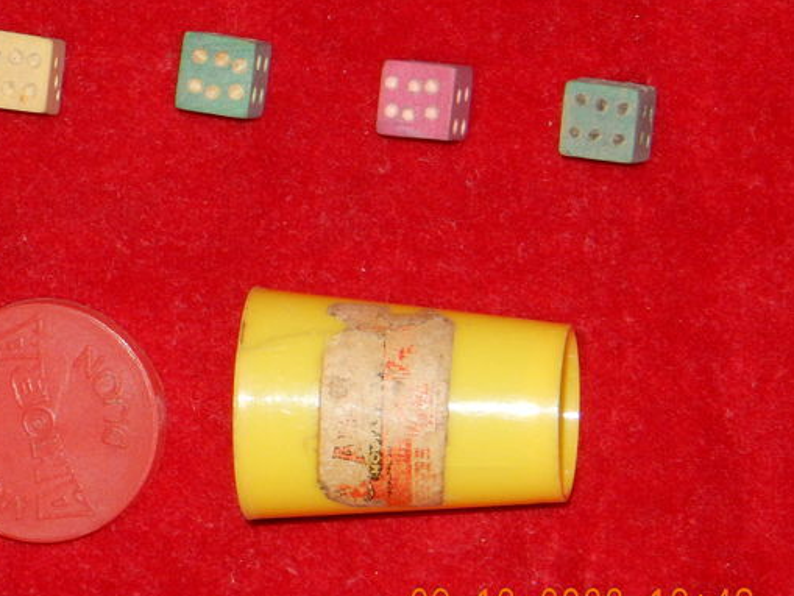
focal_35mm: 450
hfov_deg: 4.4
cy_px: 144
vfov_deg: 3.3
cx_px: 109
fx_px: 10324
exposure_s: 1/60
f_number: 6.3
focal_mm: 40.9
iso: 280
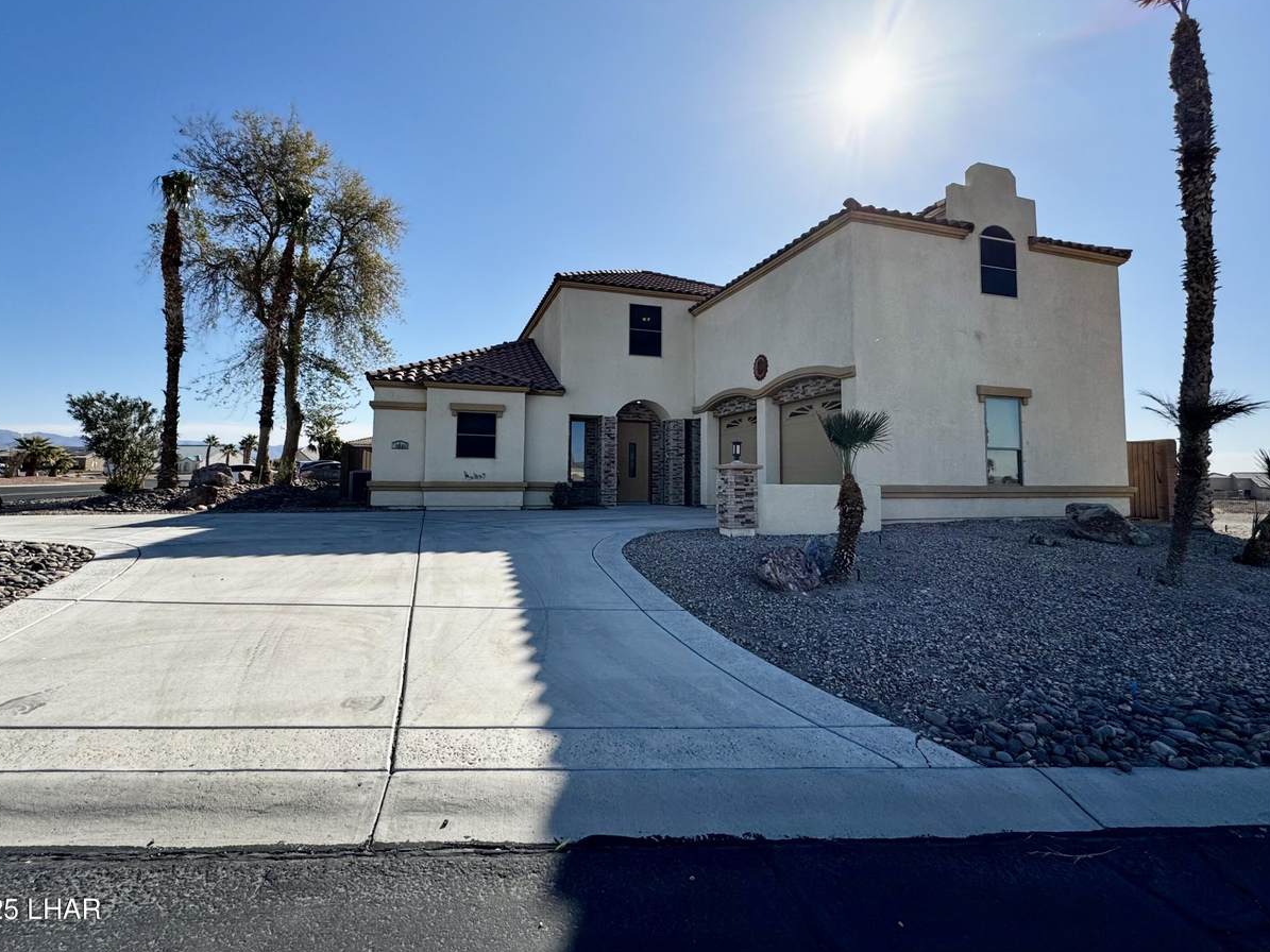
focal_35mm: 15
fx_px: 550
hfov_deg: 98.1
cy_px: 445
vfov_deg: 81.6
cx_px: 613
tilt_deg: +3.5
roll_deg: +0.9
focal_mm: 2.22
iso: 50
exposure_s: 1/2674
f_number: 2.2
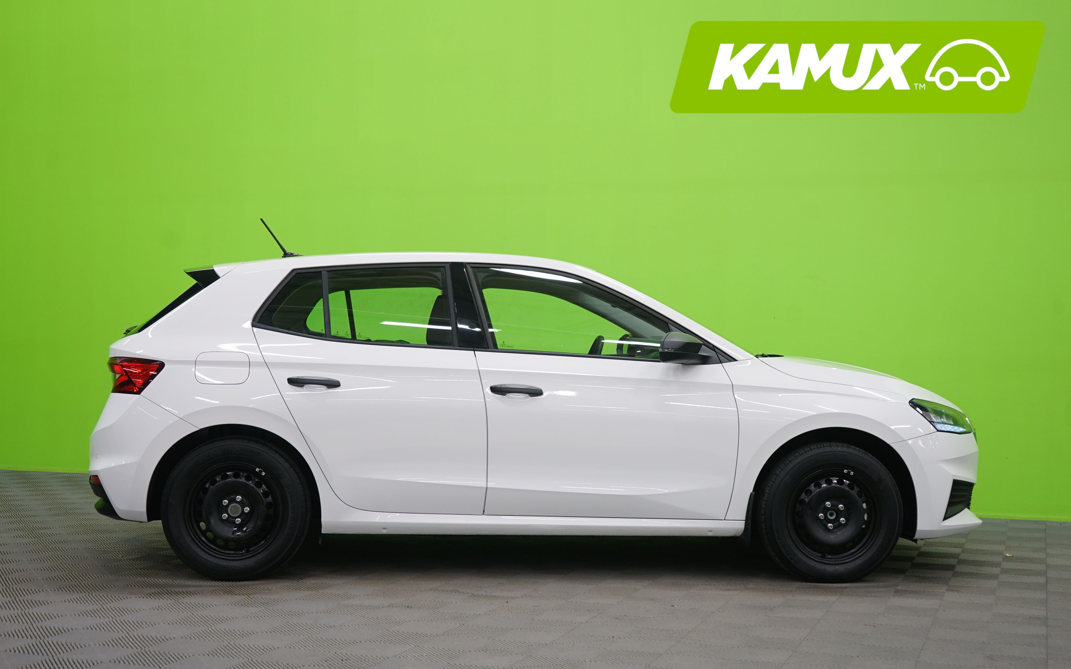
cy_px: 344
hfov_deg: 42.6
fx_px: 1372
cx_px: 536
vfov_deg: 27.4
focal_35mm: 47
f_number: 5
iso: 400
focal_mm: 46
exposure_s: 1/8
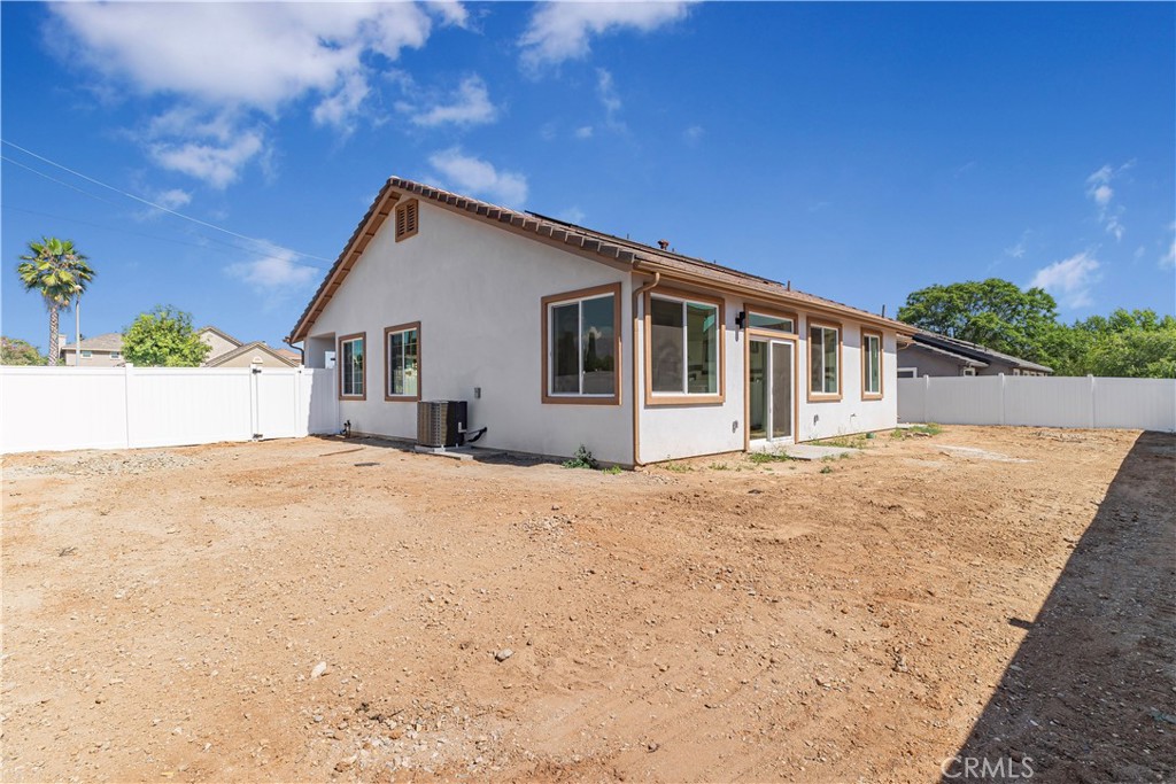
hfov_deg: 95.0
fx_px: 539
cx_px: 588
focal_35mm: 16
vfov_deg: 72.1
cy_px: 392
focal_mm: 11
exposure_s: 1/25
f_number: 10
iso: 100
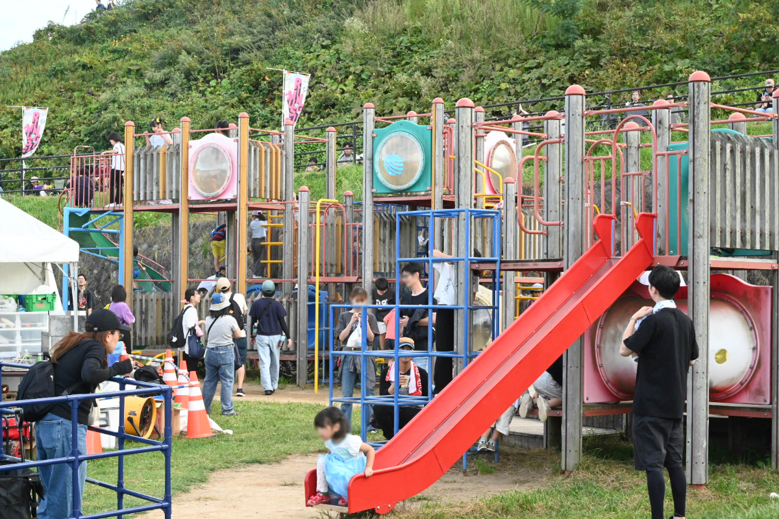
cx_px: 390
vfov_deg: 19.5
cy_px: 260
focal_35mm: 70
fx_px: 1515
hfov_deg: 28.8
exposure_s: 1/320
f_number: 20
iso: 6400
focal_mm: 70
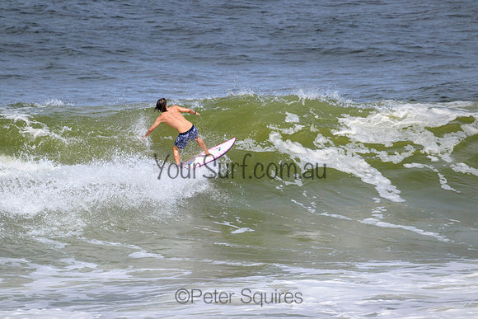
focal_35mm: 800
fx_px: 10624
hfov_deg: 2.6
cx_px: 239
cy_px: 160
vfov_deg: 1.7
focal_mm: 800
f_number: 11
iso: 800
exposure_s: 1/2000
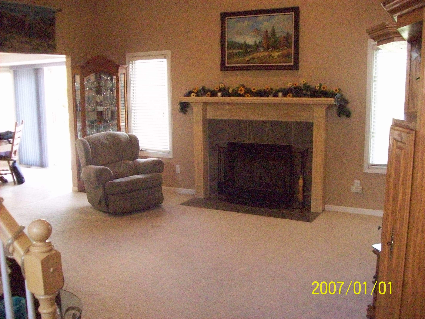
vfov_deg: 39.6
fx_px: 442
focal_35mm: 36
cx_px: 212
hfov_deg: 51.4
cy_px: 160
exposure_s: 1/128
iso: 800
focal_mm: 6
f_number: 2.7
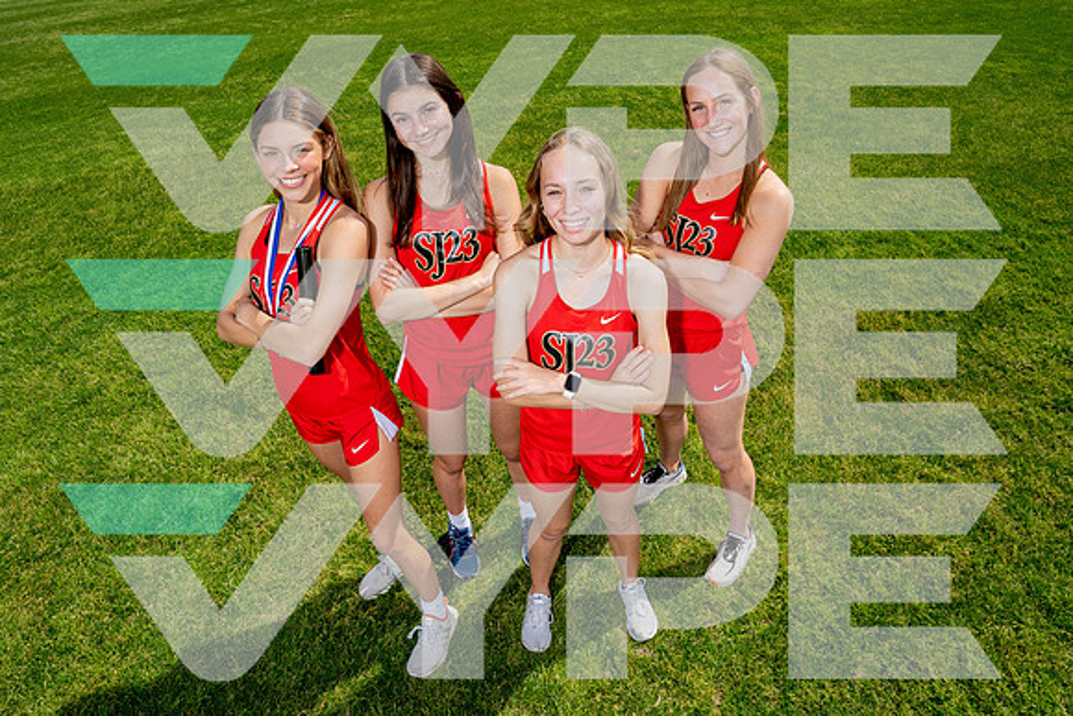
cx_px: 538
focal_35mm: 24
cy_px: 371
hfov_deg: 74.5
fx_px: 705
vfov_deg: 53.8
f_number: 16
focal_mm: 22
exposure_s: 1/250
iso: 320
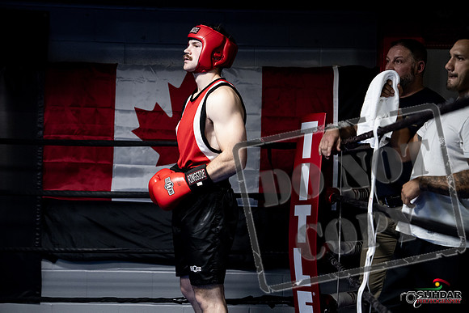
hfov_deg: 28.8
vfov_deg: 19.5
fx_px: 912
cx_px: 234
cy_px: 156
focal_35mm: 70
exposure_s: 1/1000
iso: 10000
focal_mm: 70
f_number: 2.8
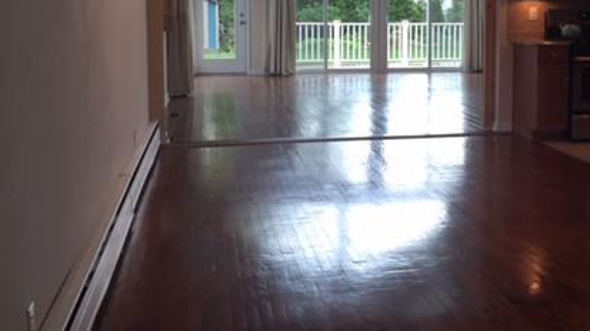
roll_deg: -0.9
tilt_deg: -5.1
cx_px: 430
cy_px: 66
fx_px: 766
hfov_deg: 41.1
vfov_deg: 24.0
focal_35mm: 49
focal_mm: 4.15
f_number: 2.2
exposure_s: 1/60
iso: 40
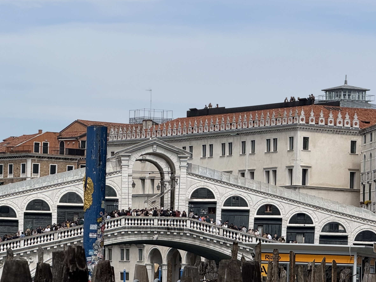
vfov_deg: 7.2
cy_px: 142
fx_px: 2227
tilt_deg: +3.9
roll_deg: -1.6
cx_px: 137
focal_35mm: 205
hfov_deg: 9.6
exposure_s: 1/2710
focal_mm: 15.66
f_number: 2.8
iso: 64
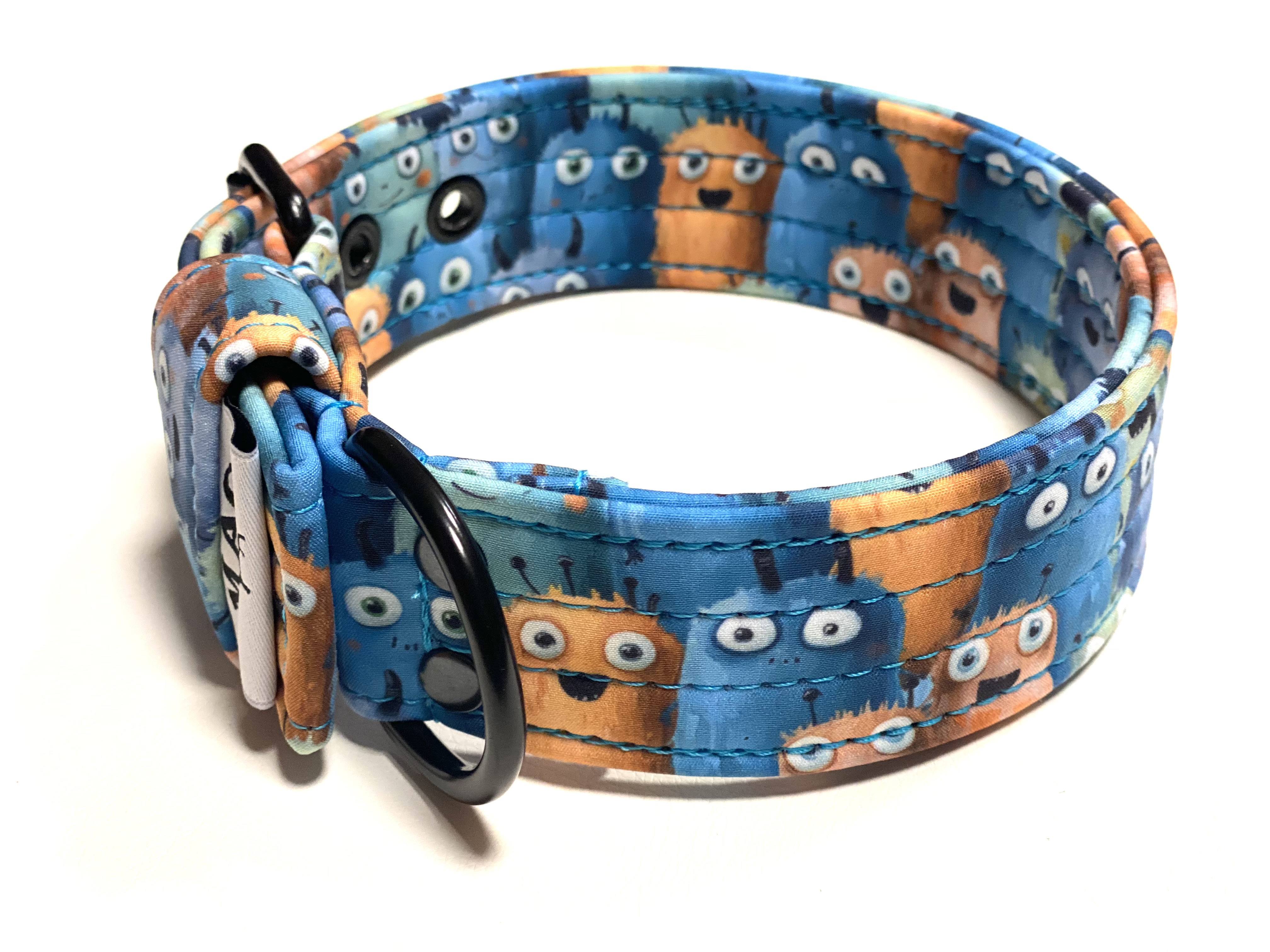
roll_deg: +1.9
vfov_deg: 28.0
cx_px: 635
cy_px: 476
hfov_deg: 36.8
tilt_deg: -33.1
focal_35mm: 52
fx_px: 1908
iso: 160
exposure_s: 1/50
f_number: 2
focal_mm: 6
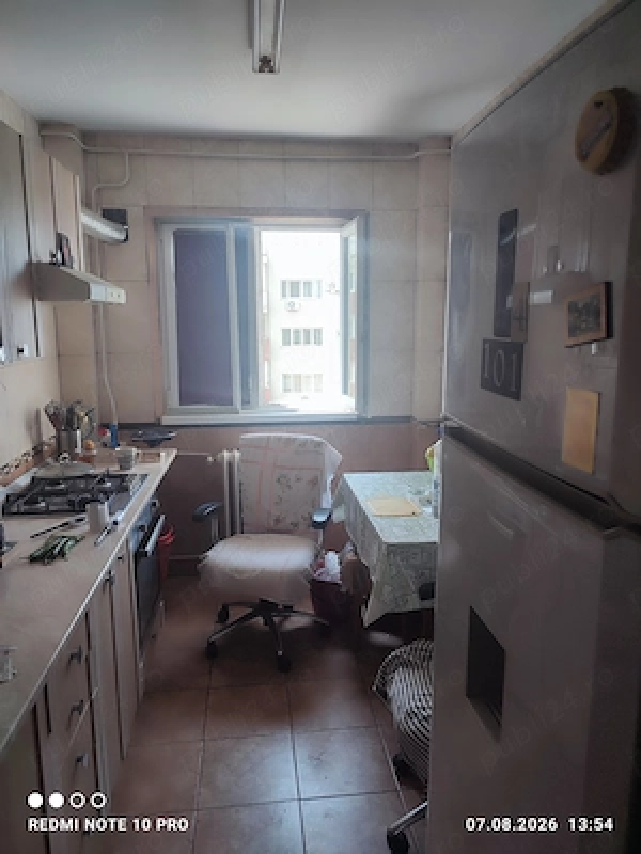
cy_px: 427
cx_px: 320
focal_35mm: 25
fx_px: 617
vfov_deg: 69.4
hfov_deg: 54.9
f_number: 1.9
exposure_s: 1/50
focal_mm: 6.04
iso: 51
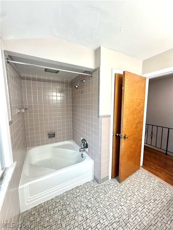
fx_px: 93
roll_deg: -0.5
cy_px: 115
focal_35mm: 14
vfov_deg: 102.1
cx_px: 86
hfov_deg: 85.7
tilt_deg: -5.9
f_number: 2.2
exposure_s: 1/120
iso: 125
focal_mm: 2.22
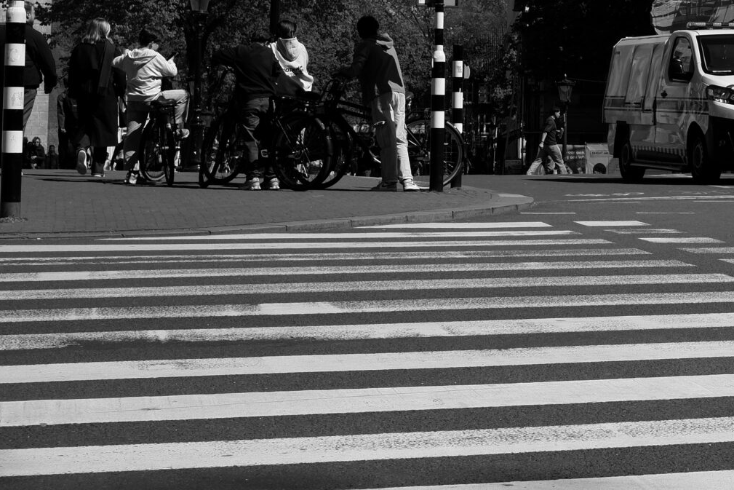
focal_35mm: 104
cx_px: 900
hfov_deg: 18.5
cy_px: -7
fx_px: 2121
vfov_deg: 13.0
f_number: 7.1
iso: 200
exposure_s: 1/1250
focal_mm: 27
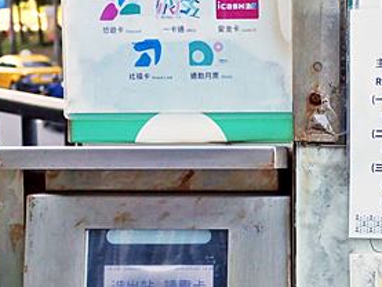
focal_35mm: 101
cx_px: 385
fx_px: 1115
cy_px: 151
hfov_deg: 18.9
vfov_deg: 14.7
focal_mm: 14
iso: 200
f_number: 2.8
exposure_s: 1/500
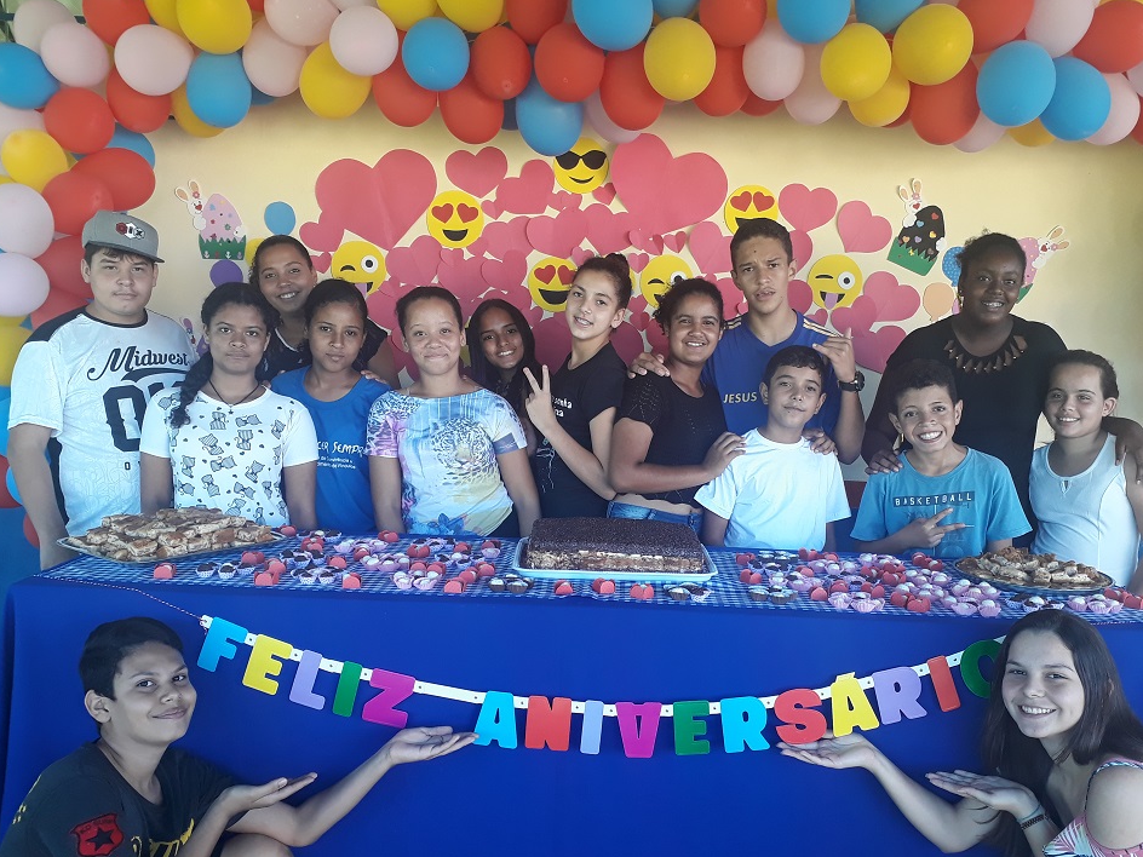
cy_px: 482
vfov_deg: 45.3
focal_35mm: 31
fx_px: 1024
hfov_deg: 58.2
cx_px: 639
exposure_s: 1/60
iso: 64
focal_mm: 3.6
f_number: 1.9
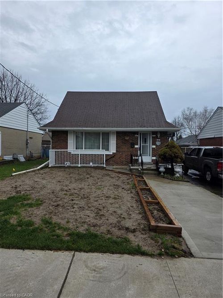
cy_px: 149
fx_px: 198
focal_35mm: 23
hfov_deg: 58.9
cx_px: 112
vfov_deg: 73.9
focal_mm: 6.3
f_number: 1.7
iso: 80
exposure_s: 1/3747
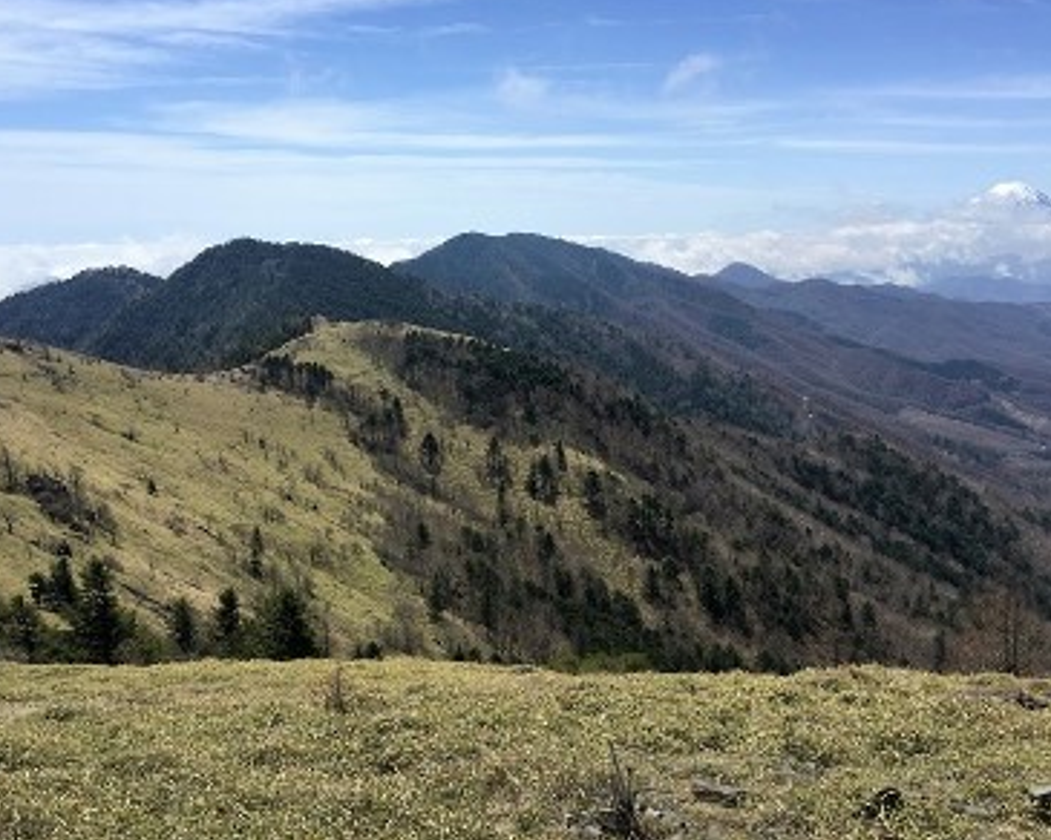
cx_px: 492
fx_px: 964
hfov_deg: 57.1
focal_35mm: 31
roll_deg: -0.9
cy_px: 411
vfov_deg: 47.1
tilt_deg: -9.3
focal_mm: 4.15
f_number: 2.2
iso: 32
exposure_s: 1/3049
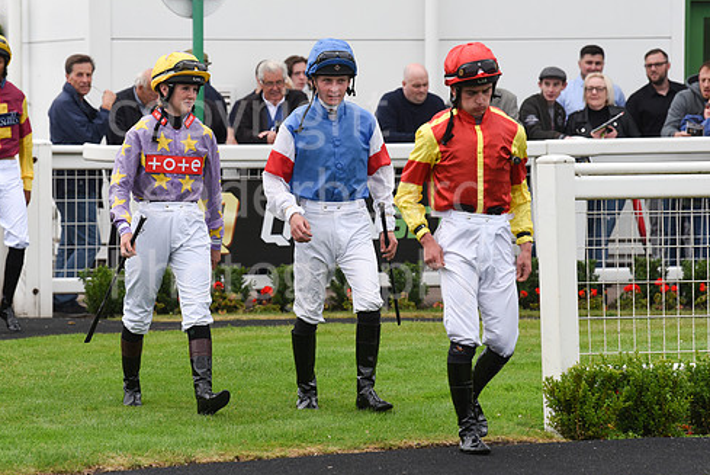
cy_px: 207
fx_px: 4678
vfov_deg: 5.8
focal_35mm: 237
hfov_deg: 8.7
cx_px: 299
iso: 800
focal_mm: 200
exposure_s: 1/1250
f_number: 6.3
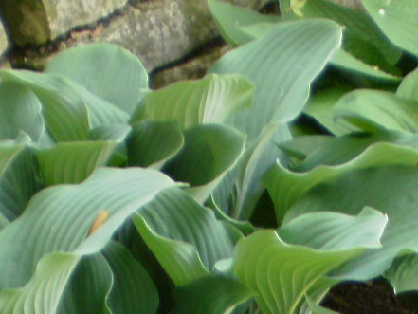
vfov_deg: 8.5
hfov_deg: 11.7
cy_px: 583
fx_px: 2017
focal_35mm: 167
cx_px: 391
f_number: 3.1
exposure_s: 1/40
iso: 100
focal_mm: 6.3
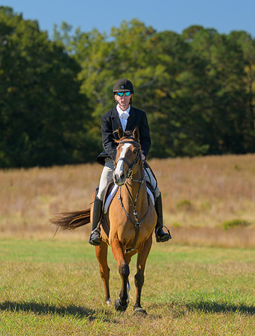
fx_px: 2571
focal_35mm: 264
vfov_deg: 7.5
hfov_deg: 5.7
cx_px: 93
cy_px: 164
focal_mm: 135
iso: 200
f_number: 4
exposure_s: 1/500
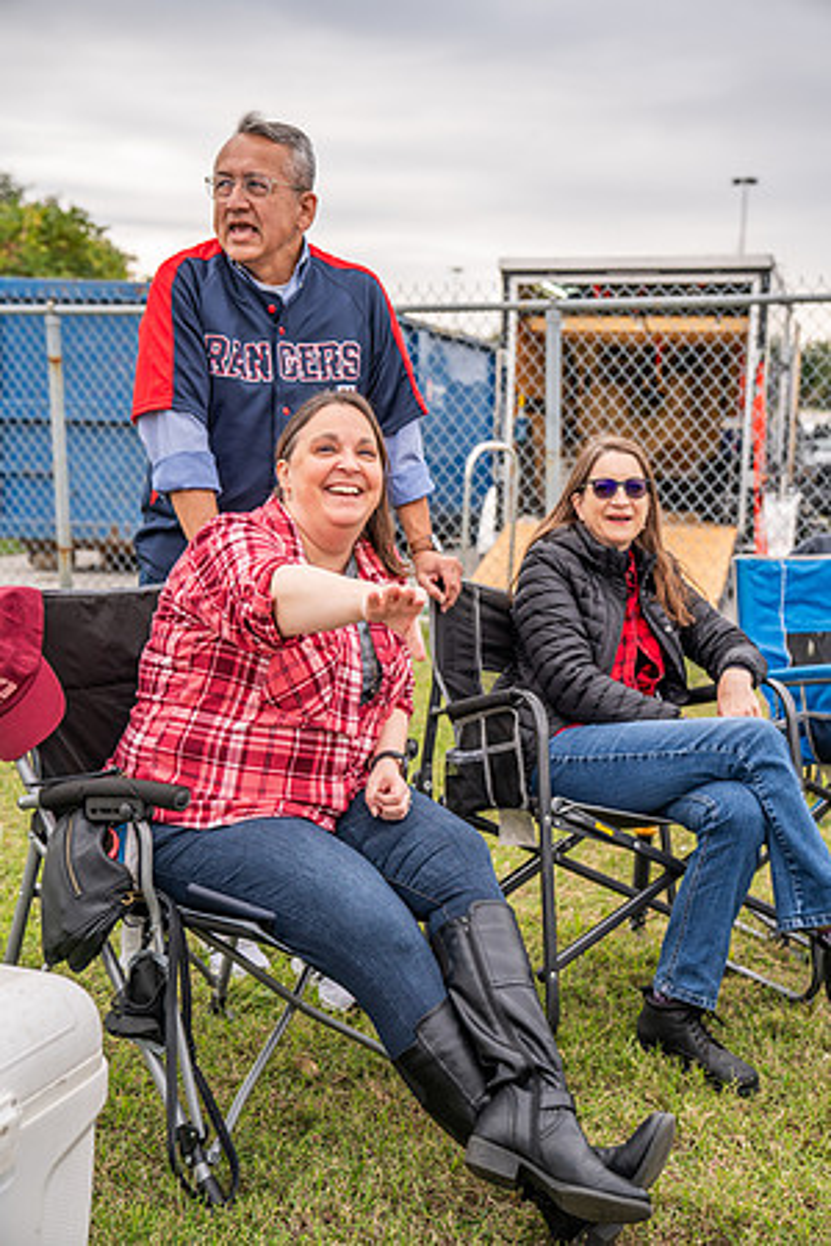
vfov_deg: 42.7
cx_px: 416
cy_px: 623
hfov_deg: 29.2
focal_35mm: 46
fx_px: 1593
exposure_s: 1/1000
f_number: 3.5
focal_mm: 46
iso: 500
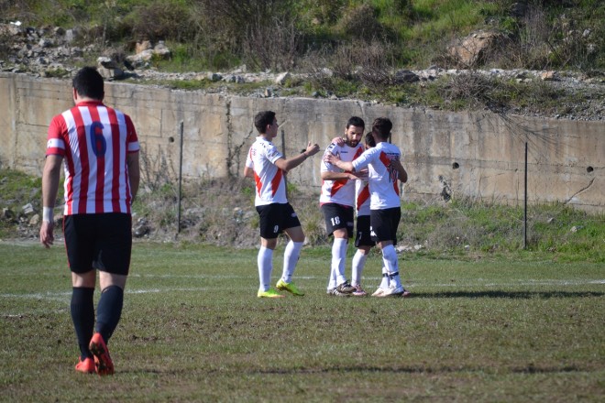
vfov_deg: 4.6
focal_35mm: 300
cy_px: 202
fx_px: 5041
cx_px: 302
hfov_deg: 6.9
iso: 400
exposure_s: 1/1250
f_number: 5.6
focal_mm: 200
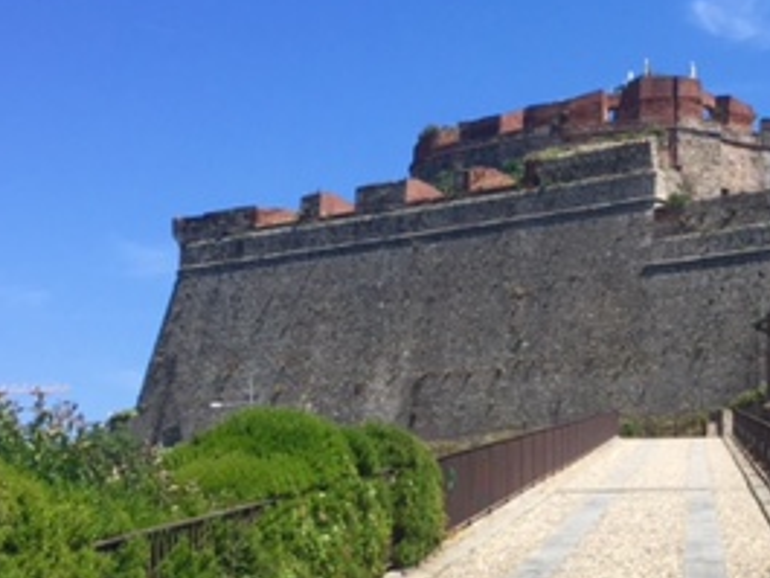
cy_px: 517
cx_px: 645
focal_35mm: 70
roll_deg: +0.4
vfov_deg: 20.6
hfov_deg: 27.1
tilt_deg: +2.8
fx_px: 1558
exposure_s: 1/1582
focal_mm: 4.15
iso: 32
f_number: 2.2
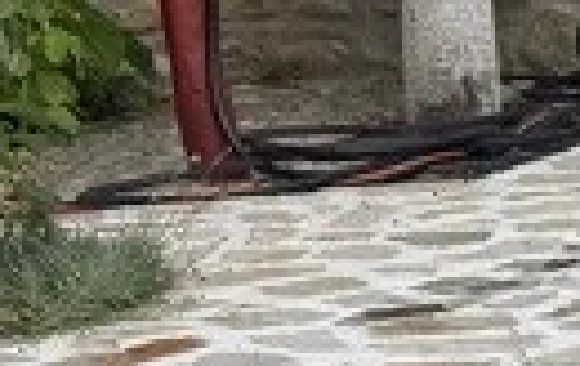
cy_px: 210
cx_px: 2191
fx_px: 3090
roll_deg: +0.1
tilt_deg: -10.0
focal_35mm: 195
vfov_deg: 6.8
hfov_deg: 7.8
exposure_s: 1/419
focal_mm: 6.76
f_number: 1.78
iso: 80
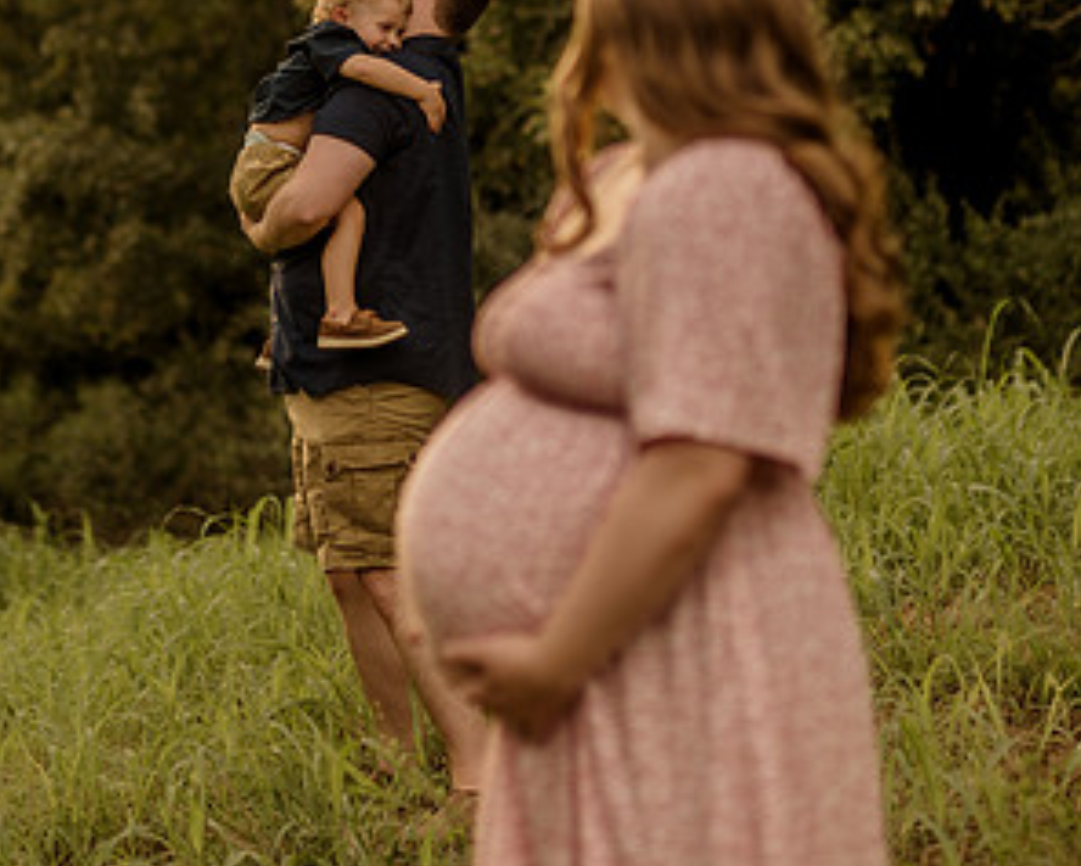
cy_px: 208
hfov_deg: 17.9
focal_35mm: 107
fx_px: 3424
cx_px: 540
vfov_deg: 14.3
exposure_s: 1/800
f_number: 1.8
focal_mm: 50
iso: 125
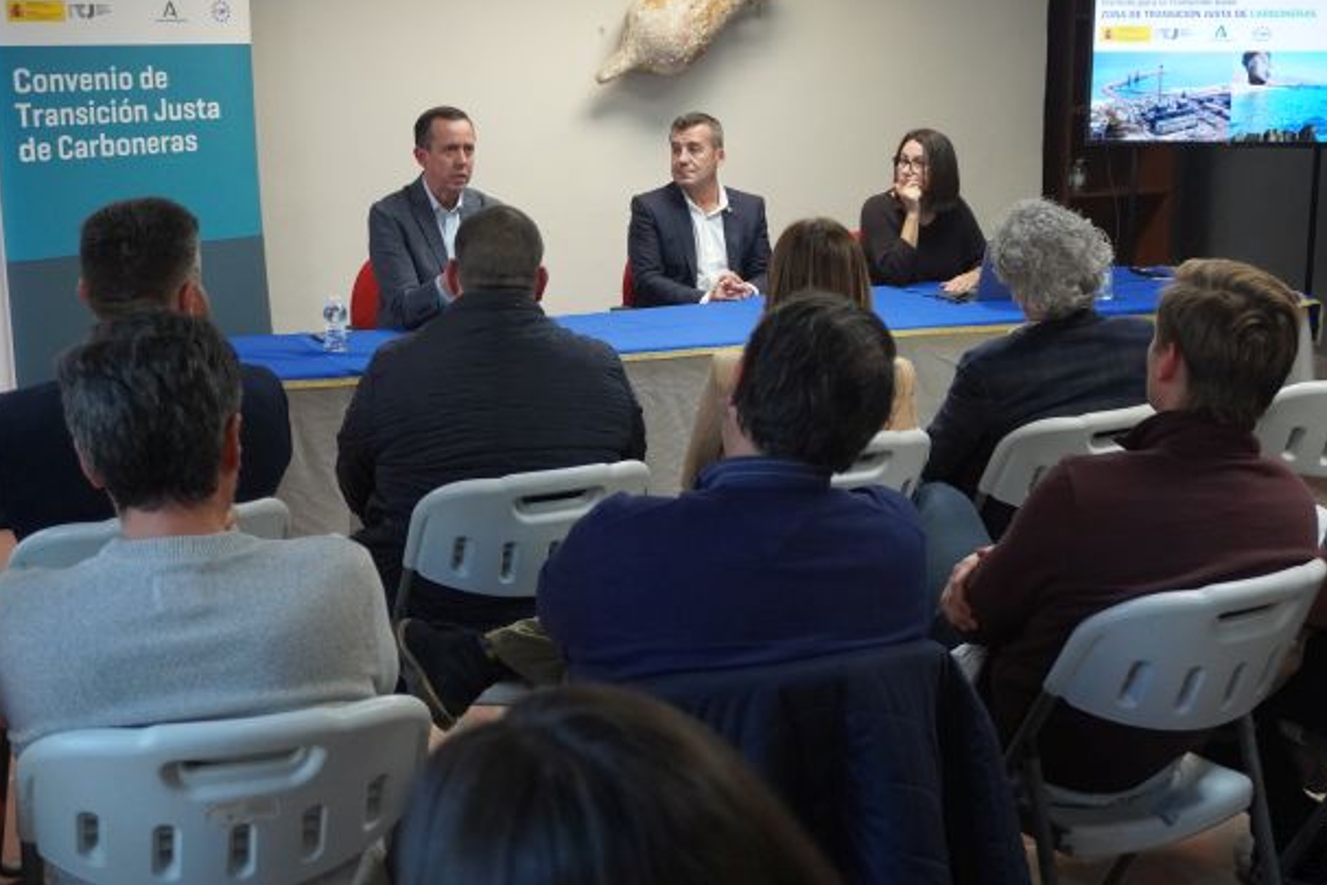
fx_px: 1659
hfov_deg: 43.6
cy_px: 381
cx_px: 704
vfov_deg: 29.8
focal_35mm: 45
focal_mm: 26
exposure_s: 1/160
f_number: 4.5
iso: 2500
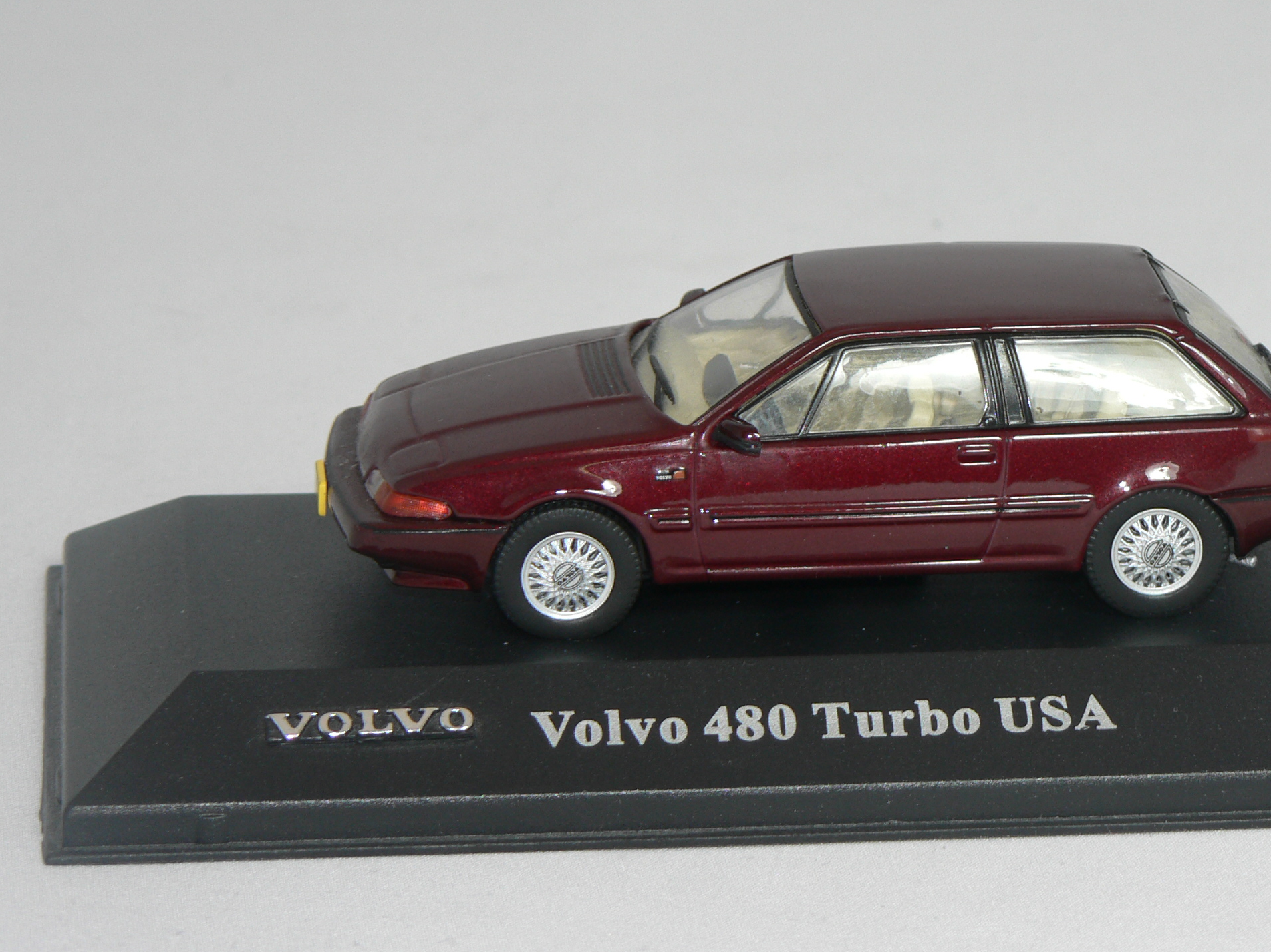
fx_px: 6425
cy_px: 446
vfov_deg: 8.5
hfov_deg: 11.3
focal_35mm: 175
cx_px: 843
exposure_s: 1/60
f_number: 3.2
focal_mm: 21.6
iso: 80
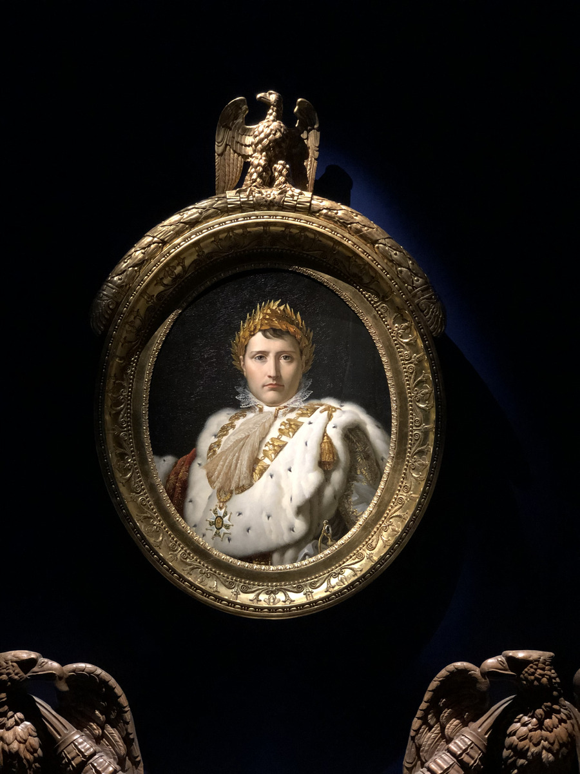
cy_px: 387
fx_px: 1162
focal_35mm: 52
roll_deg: +0.9
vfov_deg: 36.8
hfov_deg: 28.0
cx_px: 290
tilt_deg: +11.2
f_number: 2.4
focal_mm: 6
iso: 160
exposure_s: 1/13
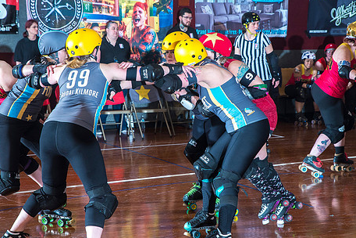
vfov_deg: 15.4
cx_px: 196
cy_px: 115
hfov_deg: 22.9
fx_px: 880
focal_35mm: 89
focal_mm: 70
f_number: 5.6
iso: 800
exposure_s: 1/160
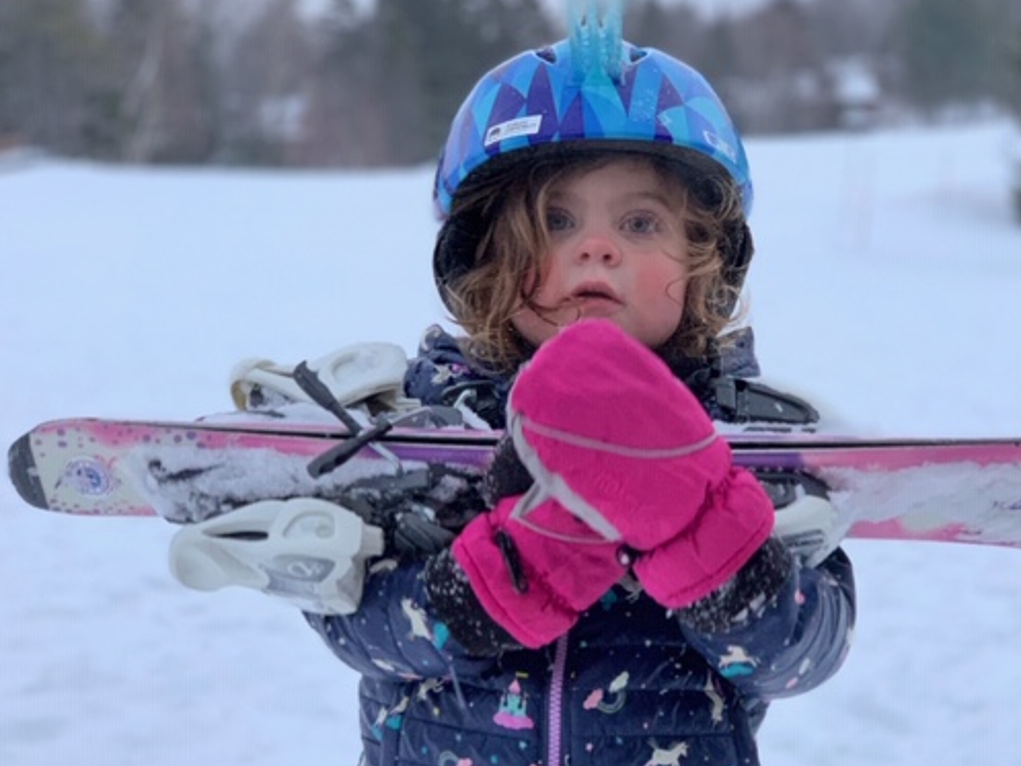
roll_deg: -0.1
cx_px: 606
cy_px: 417
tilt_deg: -4.1
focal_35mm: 67
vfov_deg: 21.9
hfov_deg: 28.9
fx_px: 1977
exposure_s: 1/60
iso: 125
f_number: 2.4
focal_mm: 6
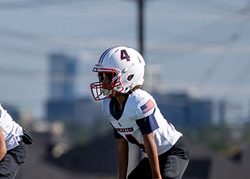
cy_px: 150
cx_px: -3
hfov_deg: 3.4
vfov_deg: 2.4
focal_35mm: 599
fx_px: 4254
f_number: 2.8
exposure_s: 1/4000
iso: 160
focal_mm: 200
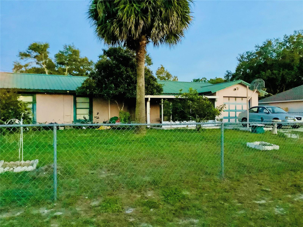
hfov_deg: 58.4
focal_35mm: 31
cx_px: 152
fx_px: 271
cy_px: 114
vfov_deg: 45.4
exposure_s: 1/15
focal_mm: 3.3
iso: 800
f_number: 2.4
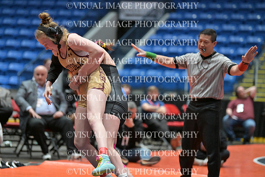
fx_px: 994
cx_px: 132
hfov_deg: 15.2
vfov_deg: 10.2
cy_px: 88
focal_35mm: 135
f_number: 2.8
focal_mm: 135
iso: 6400
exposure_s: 1/800
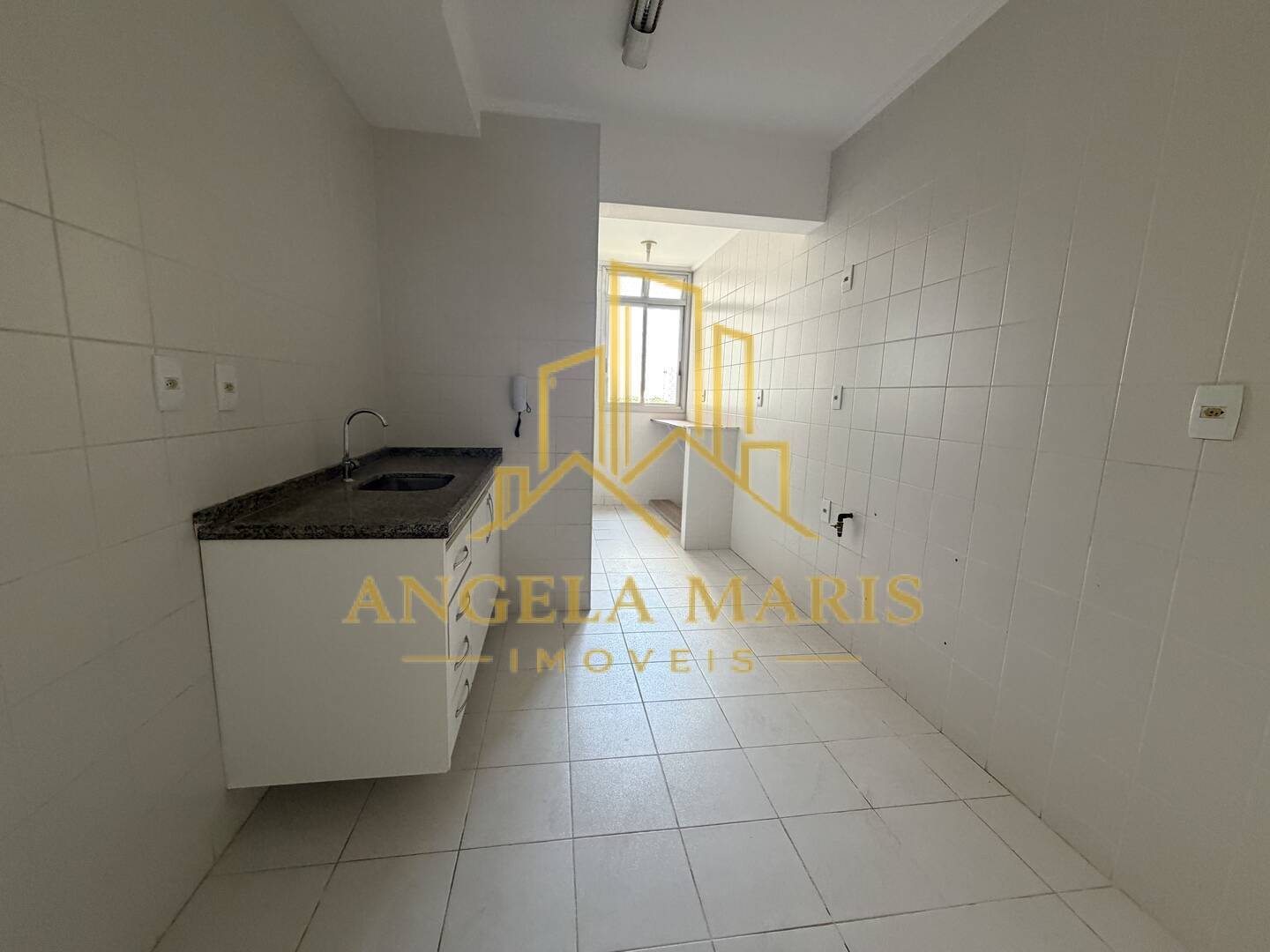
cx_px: 635
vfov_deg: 85.7
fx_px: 514
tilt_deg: -8.7
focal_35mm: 14
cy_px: 476
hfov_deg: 102.1
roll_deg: -2.2
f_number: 2.2
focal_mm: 2.22
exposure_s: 1/60
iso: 320
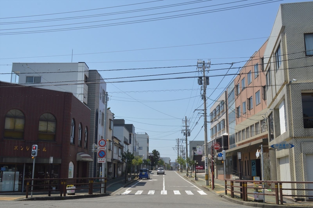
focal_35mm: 33
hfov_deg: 57.3
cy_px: 104
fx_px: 287
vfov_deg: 39.9
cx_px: 156
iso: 400
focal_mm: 22
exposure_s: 1/500
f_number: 11
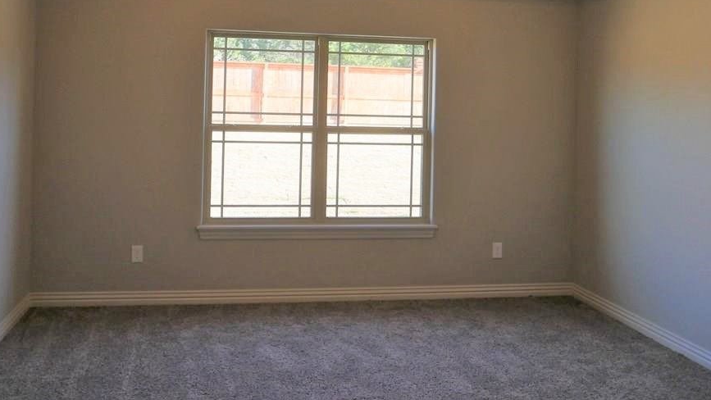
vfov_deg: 32.2
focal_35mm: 36
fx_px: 679
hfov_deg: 55.2
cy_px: 100
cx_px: 318
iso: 200
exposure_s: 1/160
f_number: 4.5
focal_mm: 14
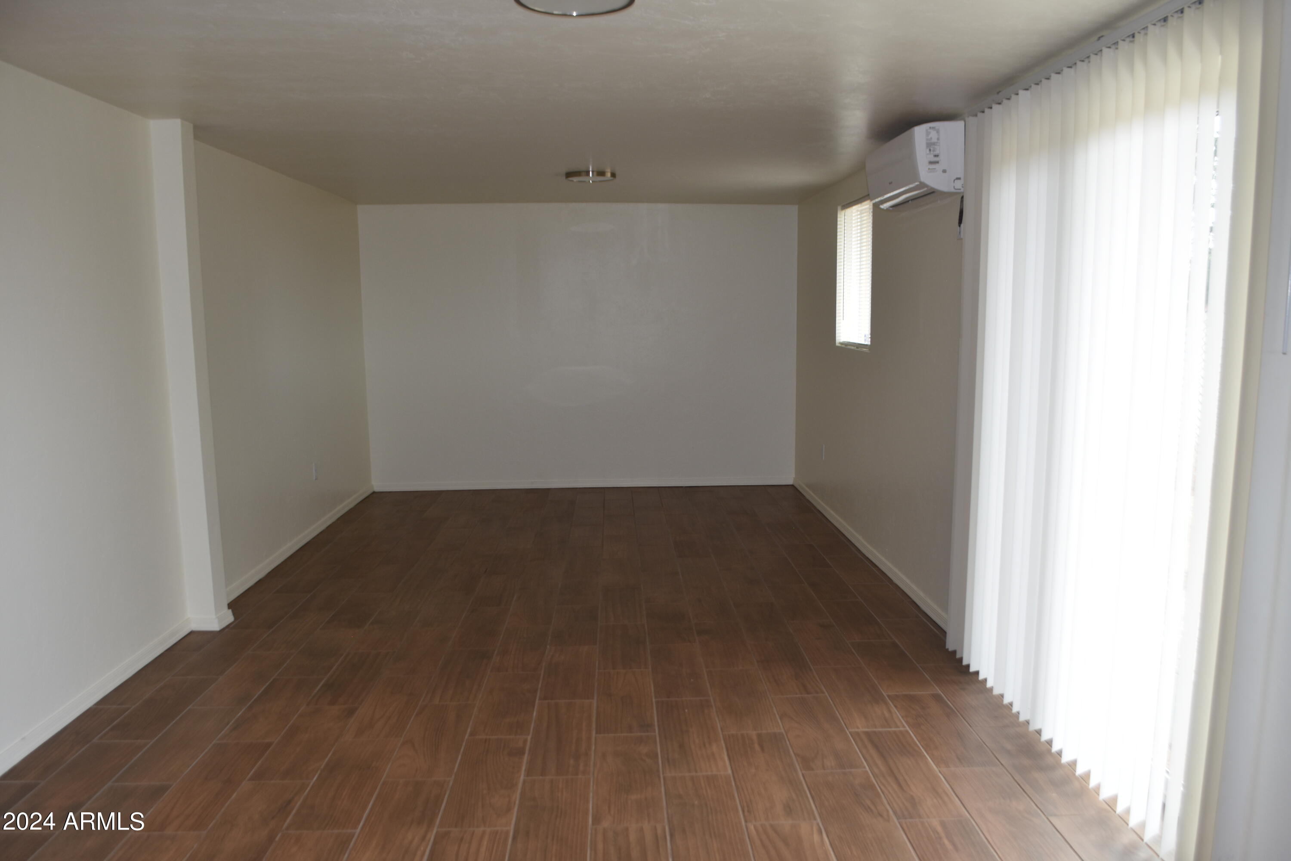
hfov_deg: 67.4
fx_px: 968
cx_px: 646
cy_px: 430
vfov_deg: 47.9
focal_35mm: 27
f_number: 5
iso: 200
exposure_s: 1/100
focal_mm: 18
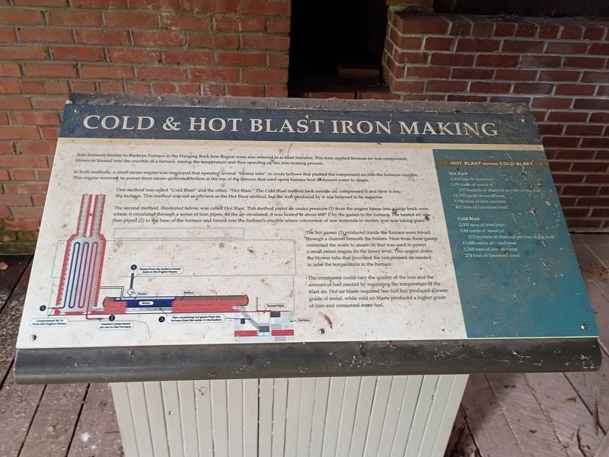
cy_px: 228
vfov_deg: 48.2
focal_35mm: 29
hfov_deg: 61.7
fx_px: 510
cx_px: 304
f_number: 1.8
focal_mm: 4.27
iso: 1112
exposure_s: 1/30
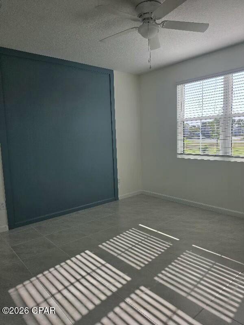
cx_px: 122
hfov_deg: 58.9
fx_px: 216
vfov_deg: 73.9
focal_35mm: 23
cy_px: 162
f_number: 1.4
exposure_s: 1/5000
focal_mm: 6.5
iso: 64
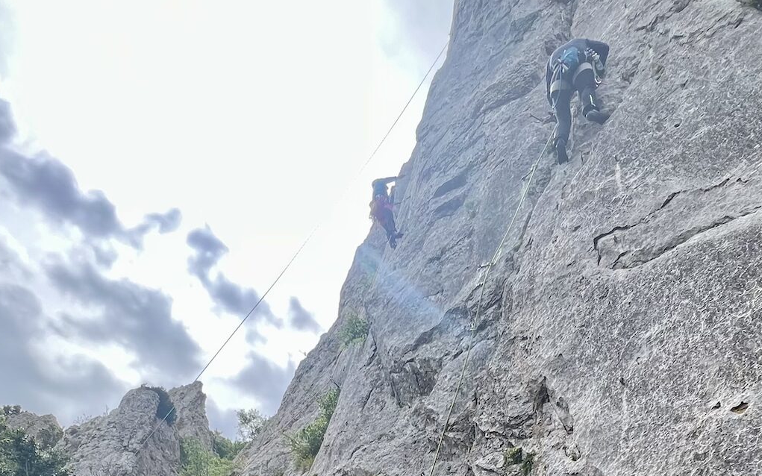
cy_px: 588
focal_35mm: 27
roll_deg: +0.0
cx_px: 410
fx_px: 561
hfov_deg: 68.3
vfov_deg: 35.1
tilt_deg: +23.1
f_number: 1.8
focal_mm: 1.57
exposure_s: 1/630
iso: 32
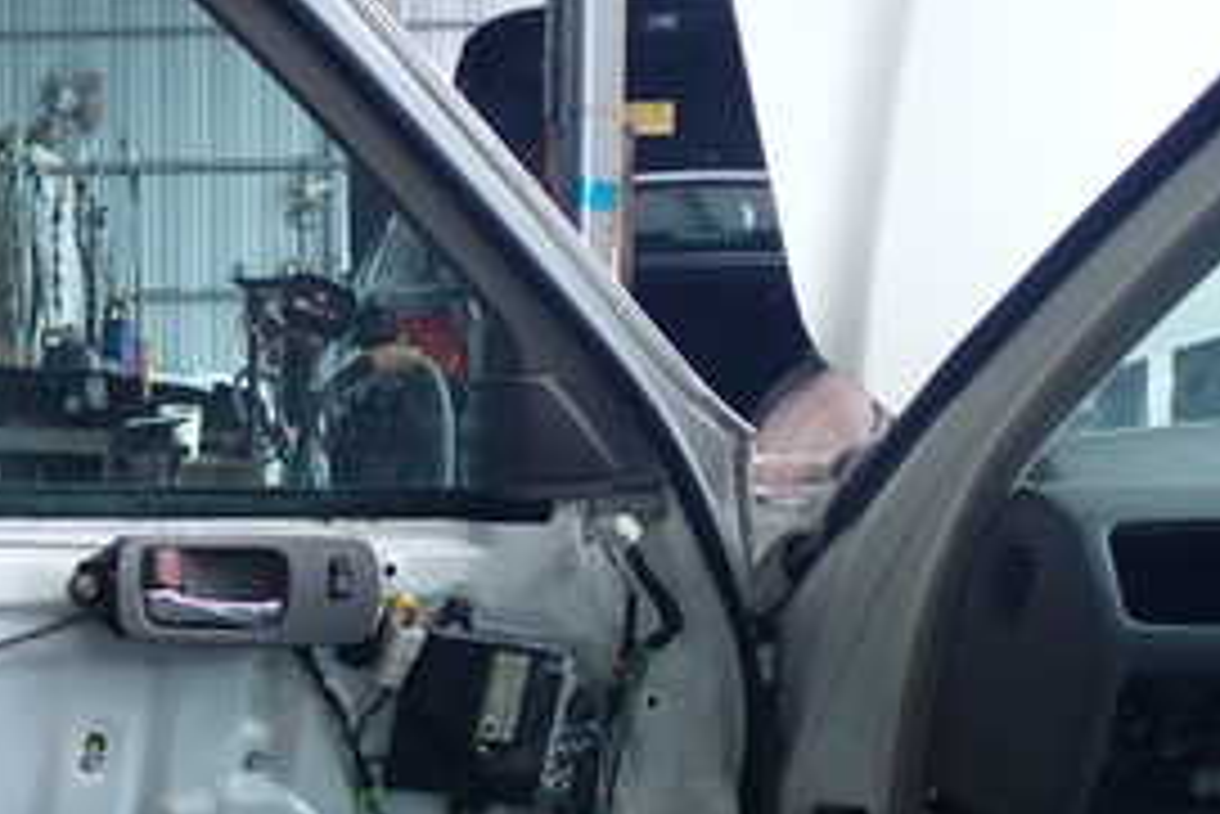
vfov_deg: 19.7
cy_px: 540
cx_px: 18
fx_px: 2339
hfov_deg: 27.6
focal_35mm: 69
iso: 200
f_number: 2.3
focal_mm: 5.4
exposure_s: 1/125
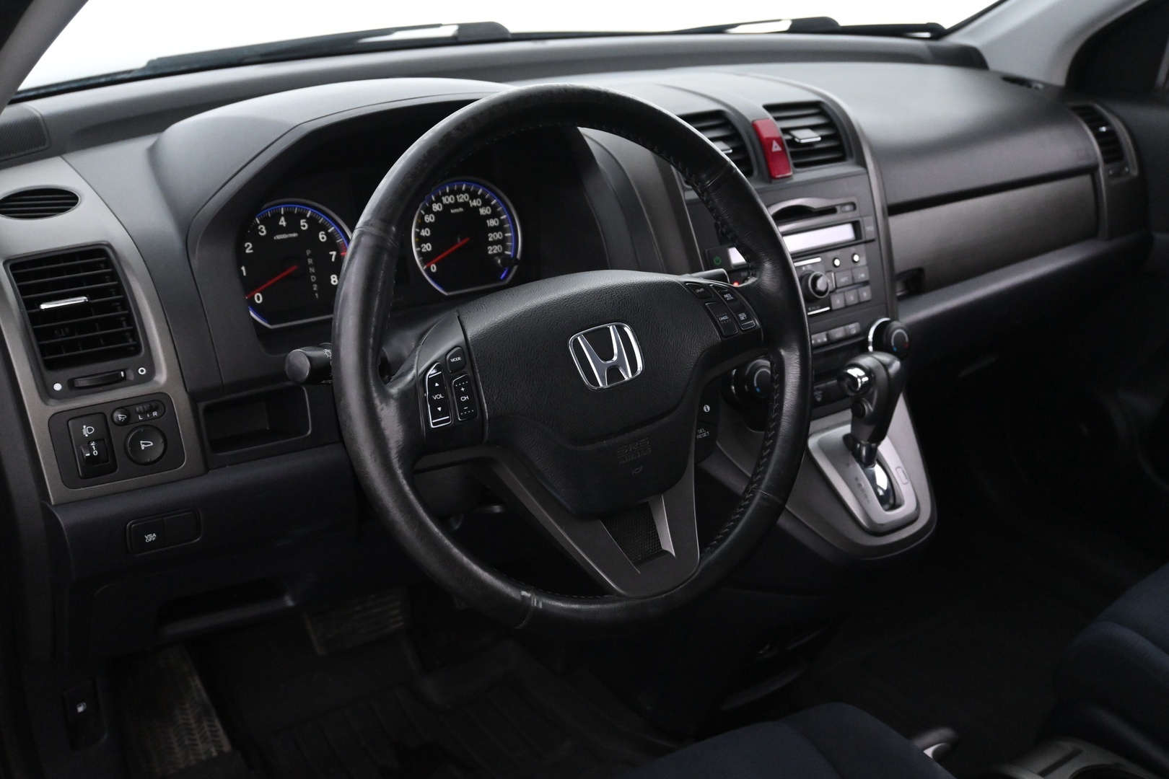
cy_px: 390
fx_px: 1120
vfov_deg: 38.4
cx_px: 584
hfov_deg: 55.1
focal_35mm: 34
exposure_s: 1/40
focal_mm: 23
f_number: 4.2
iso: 4000
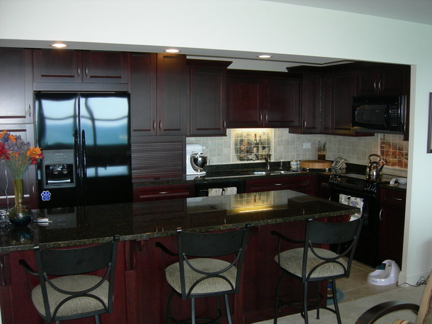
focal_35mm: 36
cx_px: 216
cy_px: 162
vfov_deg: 39.7
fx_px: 449
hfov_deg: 51.4
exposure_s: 1/60.1
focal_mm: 7.5
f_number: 3.4
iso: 197
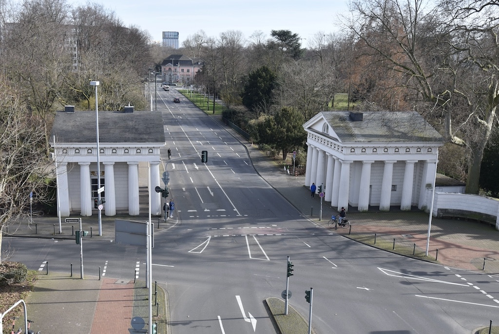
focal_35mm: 35
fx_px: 485
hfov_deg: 54.4
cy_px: 167
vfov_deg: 37.9
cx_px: 250
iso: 250
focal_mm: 35
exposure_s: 1/250
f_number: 8
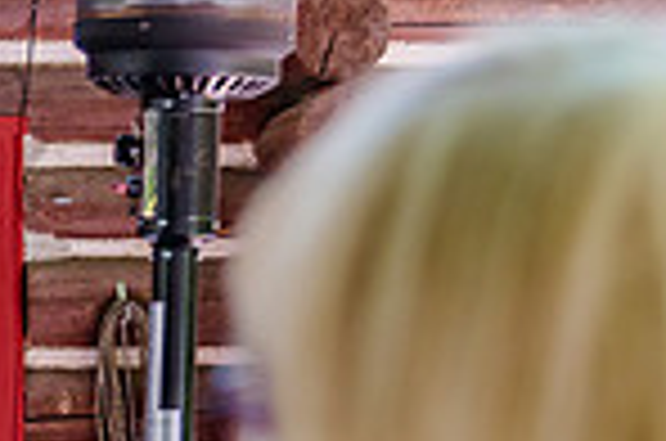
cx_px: -400
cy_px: 625
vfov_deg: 6.8
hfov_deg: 9.9
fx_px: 3692
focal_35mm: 200
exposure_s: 1/500
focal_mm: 48
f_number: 4
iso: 1600
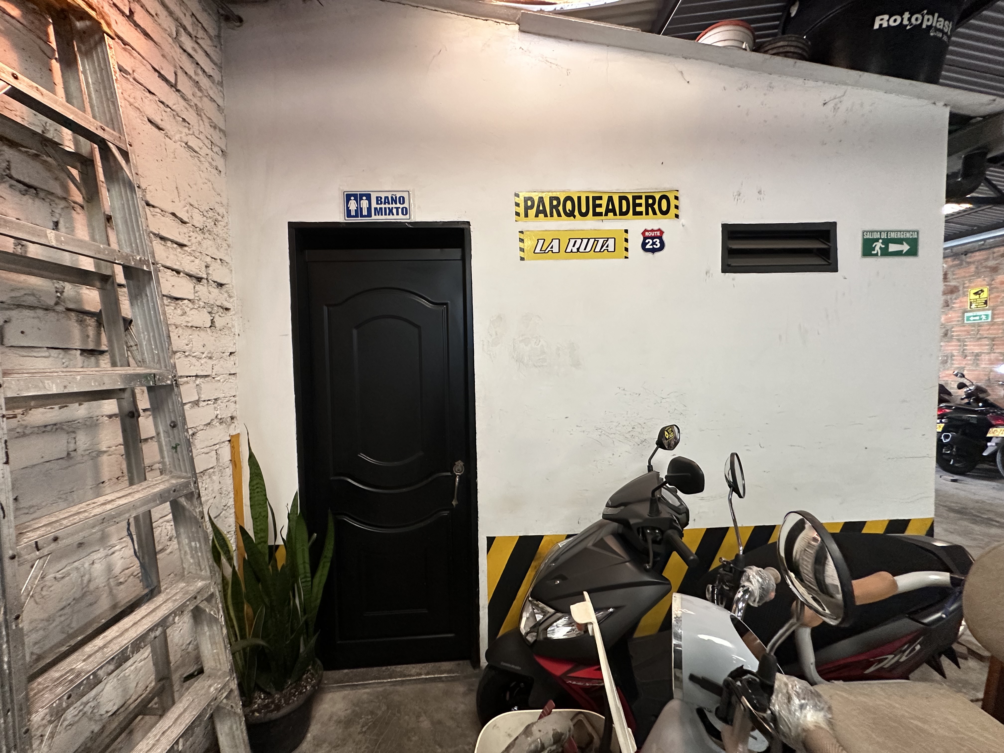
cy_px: 376
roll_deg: +1.5
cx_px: 502
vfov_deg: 85.7
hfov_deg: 102.1
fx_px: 406
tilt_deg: -2.7
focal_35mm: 14
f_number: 2.2
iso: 400
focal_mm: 2.22
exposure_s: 1/60
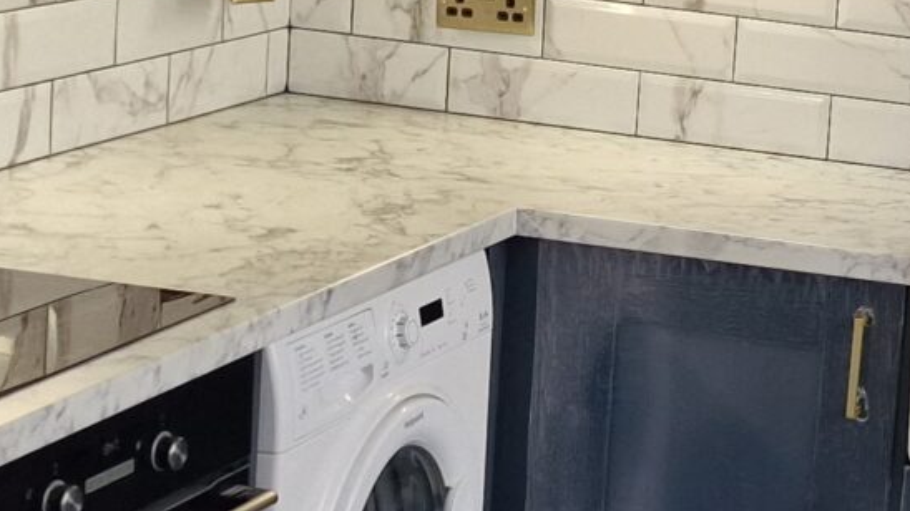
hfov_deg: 17.0
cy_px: 247
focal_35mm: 117
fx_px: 2823
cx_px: 1267
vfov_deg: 10.4
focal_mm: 6.4
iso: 100
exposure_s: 1/180
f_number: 1.8
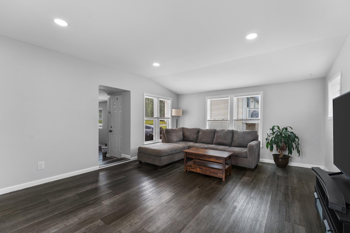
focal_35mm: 15
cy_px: 122
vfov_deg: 77.3
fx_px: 146
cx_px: 181
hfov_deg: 100.4
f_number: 8
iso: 100
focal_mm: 14
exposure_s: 1/10
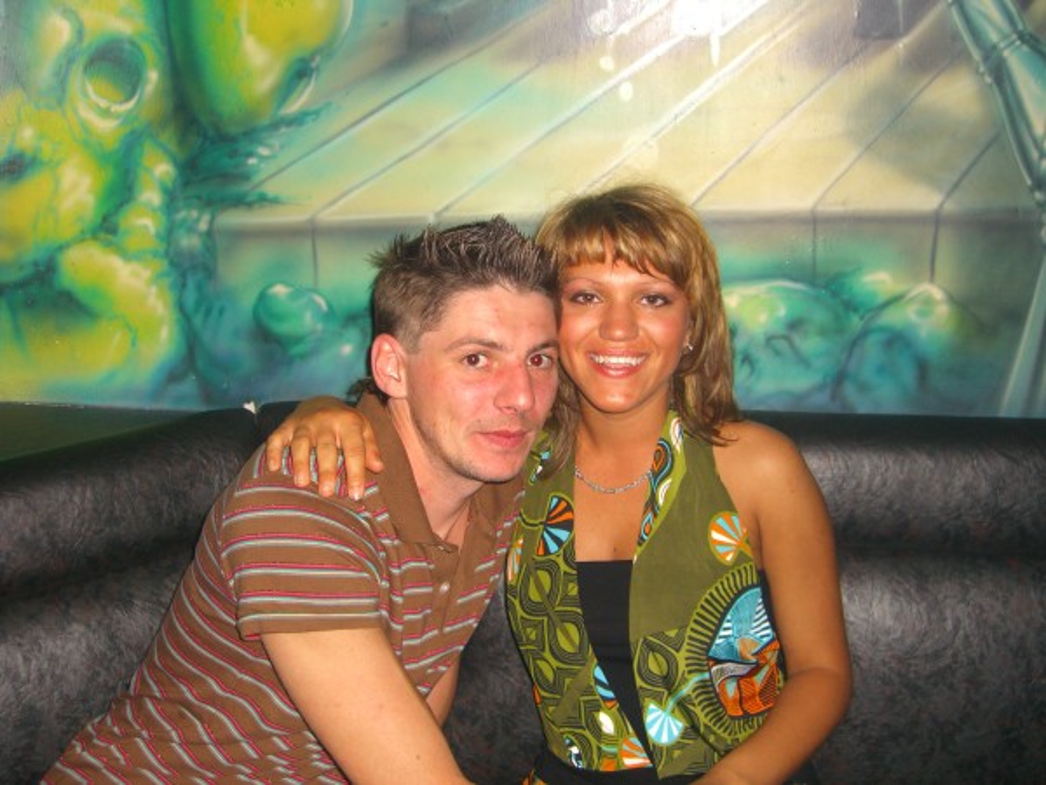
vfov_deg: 37.7
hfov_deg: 49.0
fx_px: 1148
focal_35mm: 38
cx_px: 523
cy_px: 392
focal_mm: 7.9
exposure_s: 1/60
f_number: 2.8
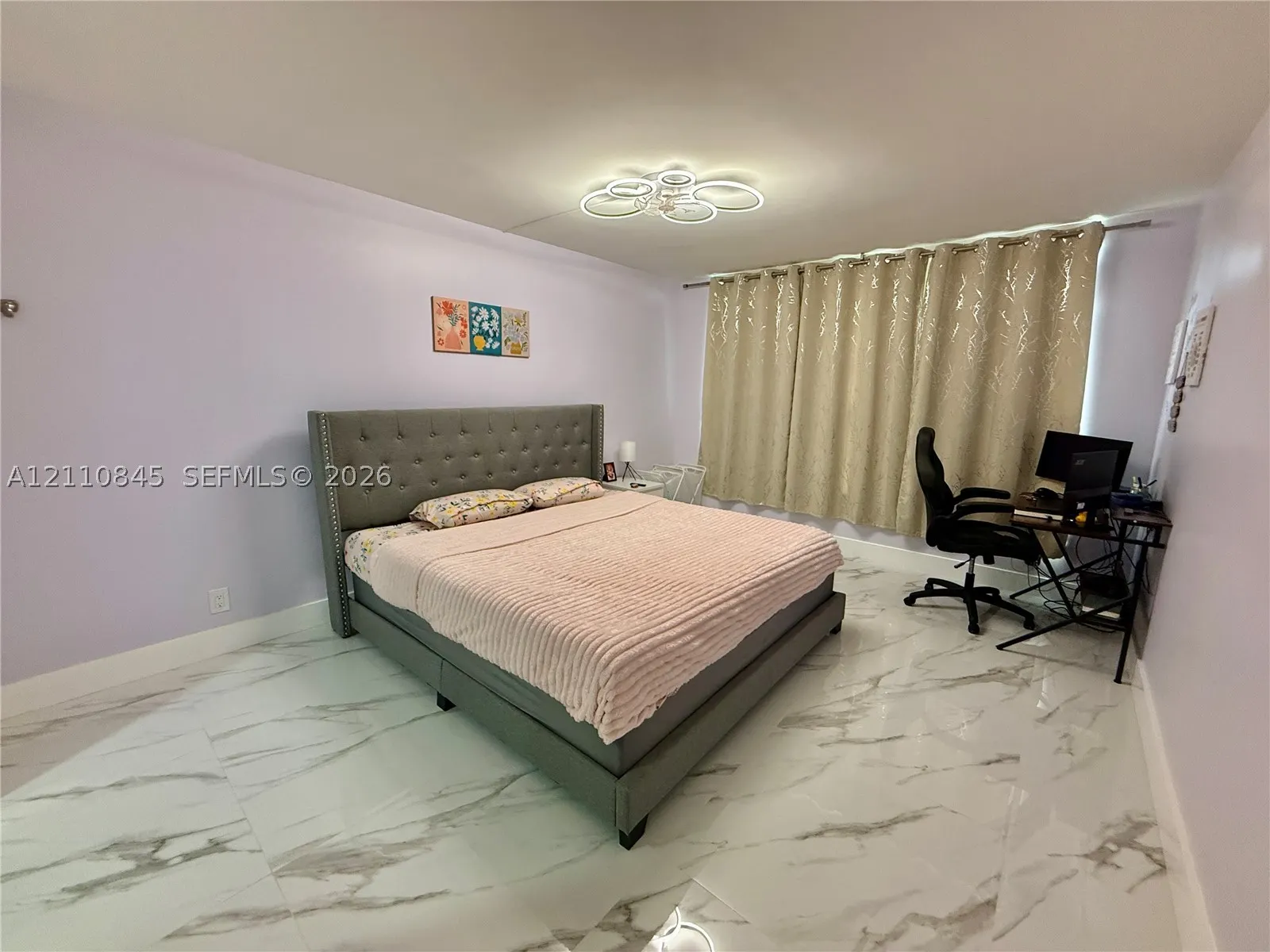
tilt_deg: -9.5
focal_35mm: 14
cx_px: 635
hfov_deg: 102.1
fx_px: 514
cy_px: 476
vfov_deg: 85.7
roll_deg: -1.4
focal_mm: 2.22
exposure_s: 1/99
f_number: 2.2
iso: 320
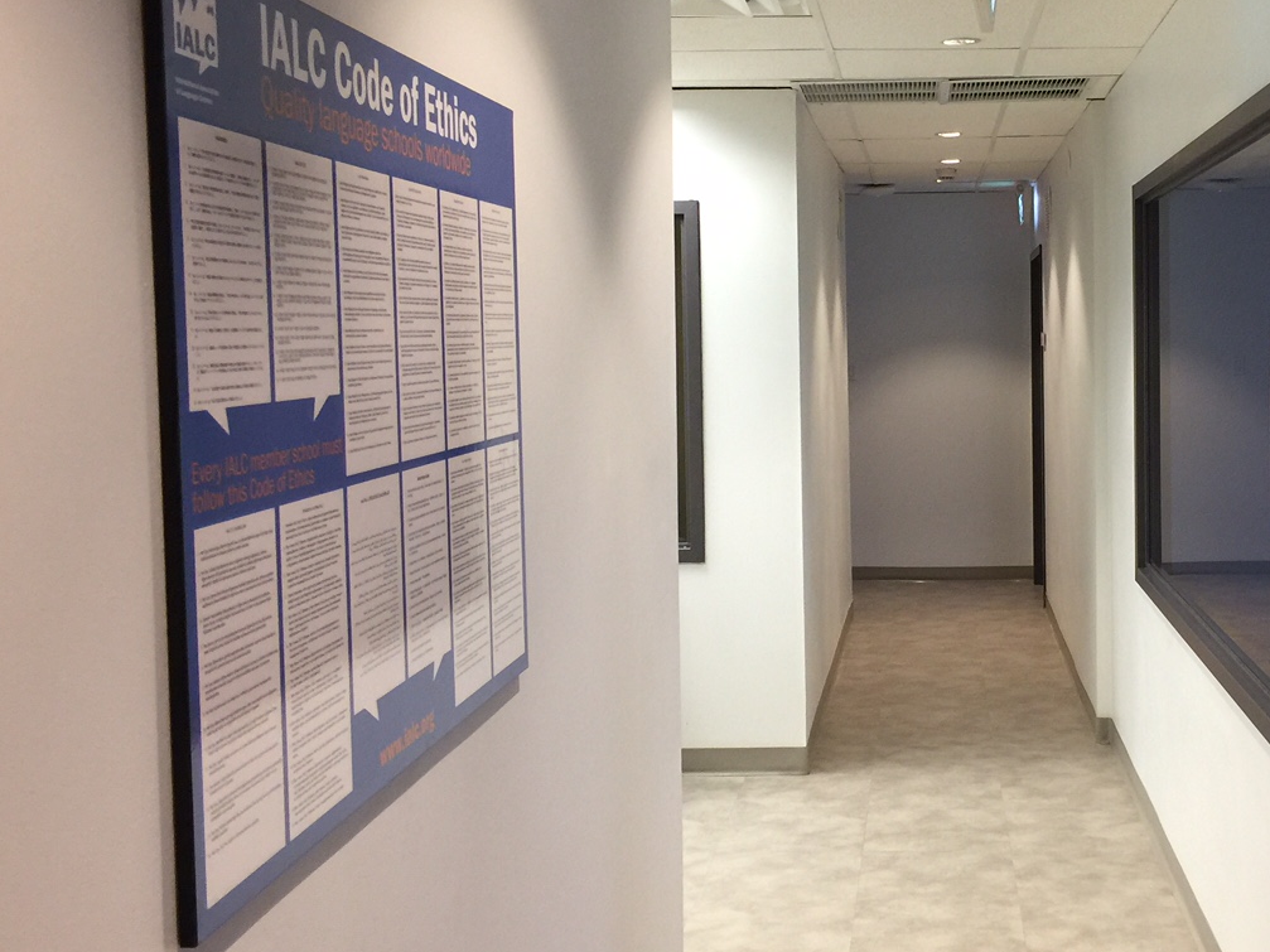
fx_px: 1724
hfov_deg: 39.6
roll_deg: +0.0
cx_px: 908
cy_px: 421
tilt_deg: -2.3
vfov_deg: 30.8
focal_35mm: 47
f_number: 2.2
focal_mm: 4.15
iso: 50
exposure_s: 1/15
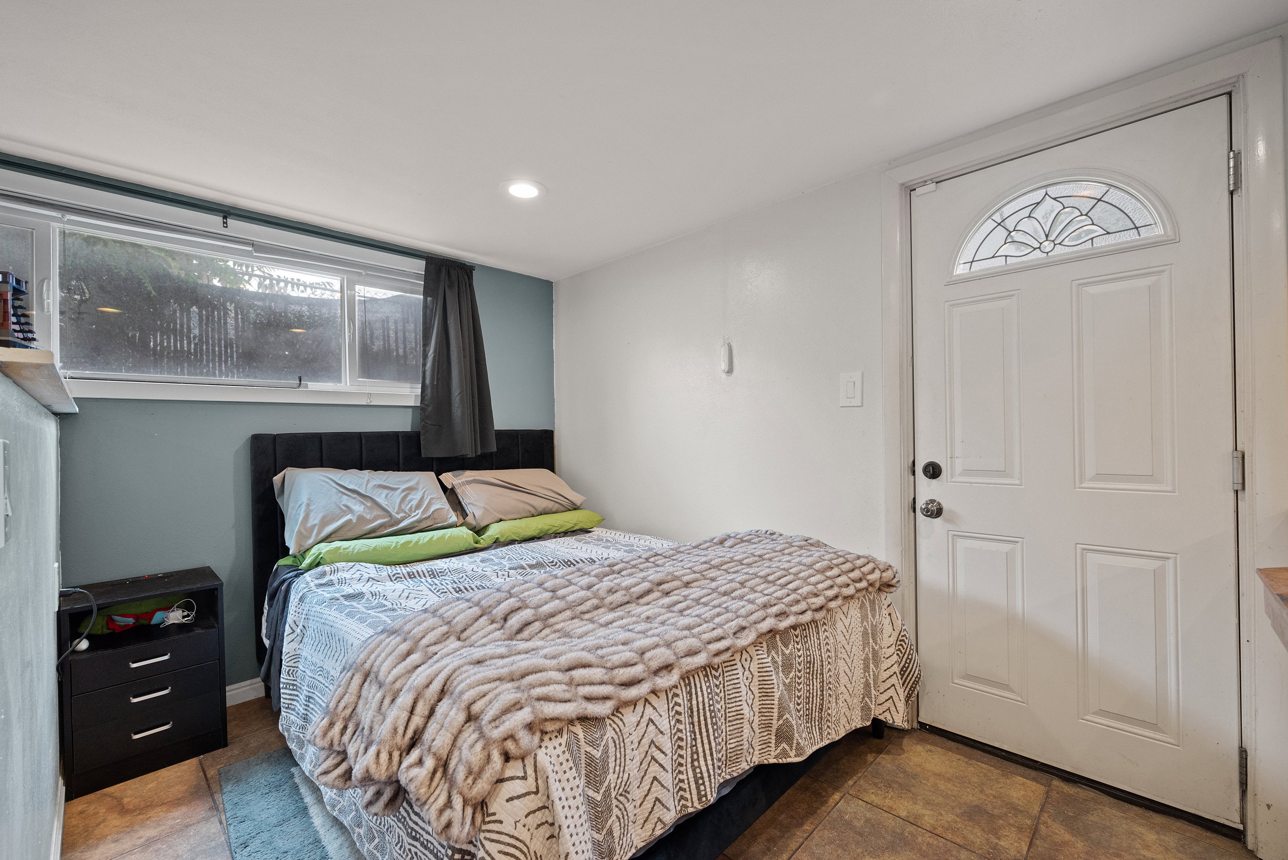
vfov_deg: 77.4
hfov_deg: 100.4
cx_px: 644
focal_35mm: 15
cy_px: 430
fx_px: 537
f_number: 8
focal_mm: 15
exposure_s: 1/3
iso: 500
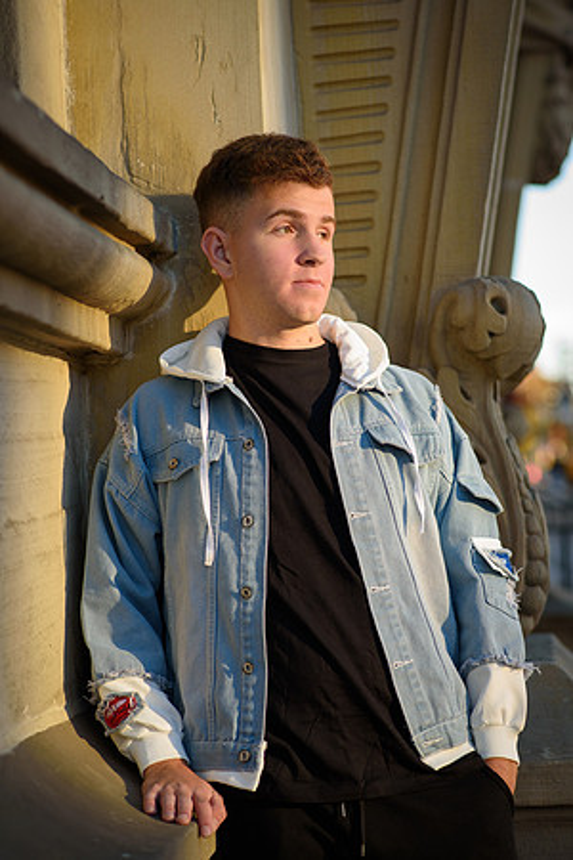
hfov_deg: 16.1
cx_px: 286
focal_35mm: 85
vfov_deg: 23.9
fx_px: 2029
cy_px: 430
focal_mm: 85
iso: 220
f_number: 2.8
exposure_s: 1/400
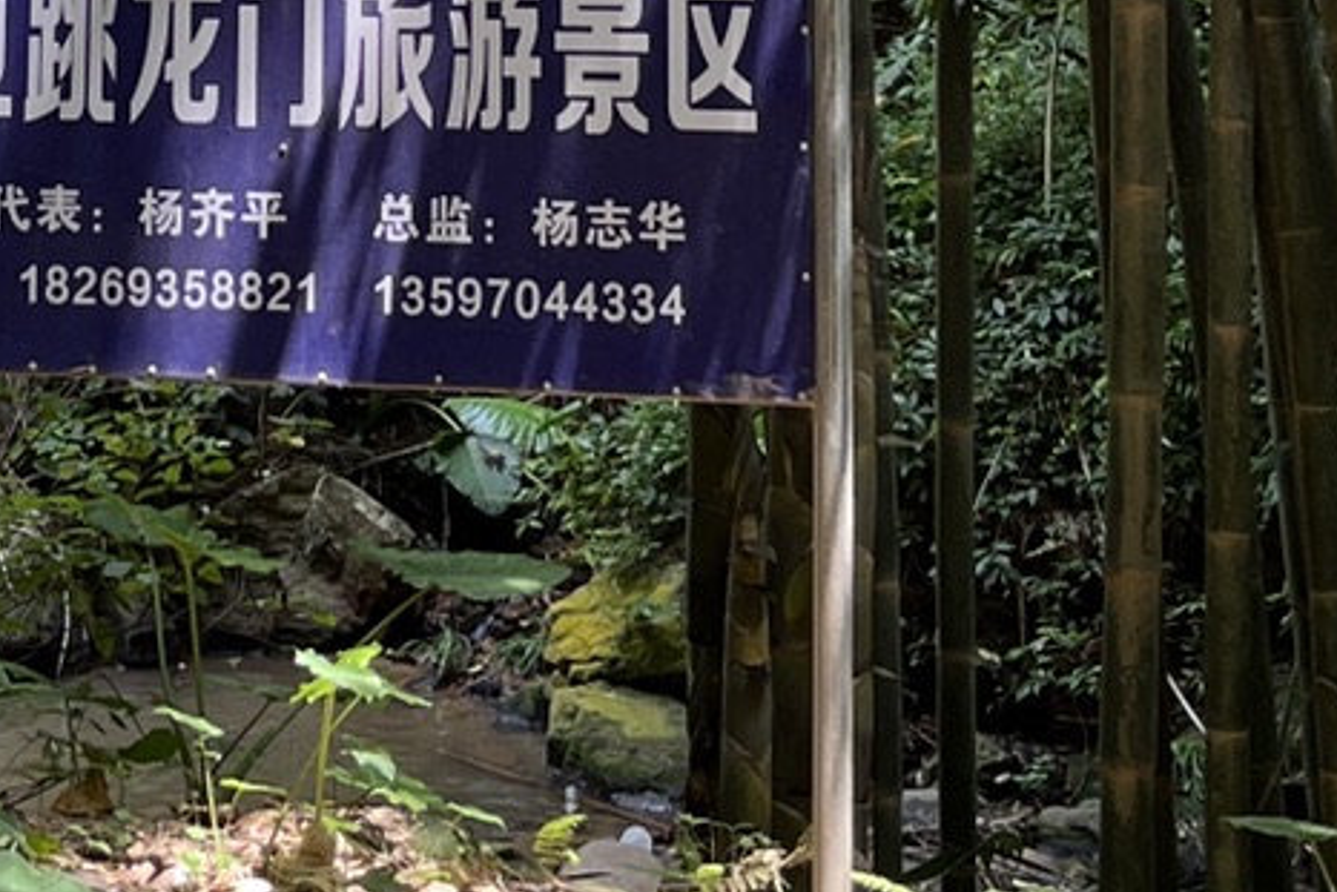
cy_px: -806
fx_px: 4309
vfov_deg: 10.9
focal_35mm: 116
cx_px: 330
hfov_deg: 17.5
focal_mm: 5.1
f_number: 1.6
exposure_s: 1/133
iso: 32
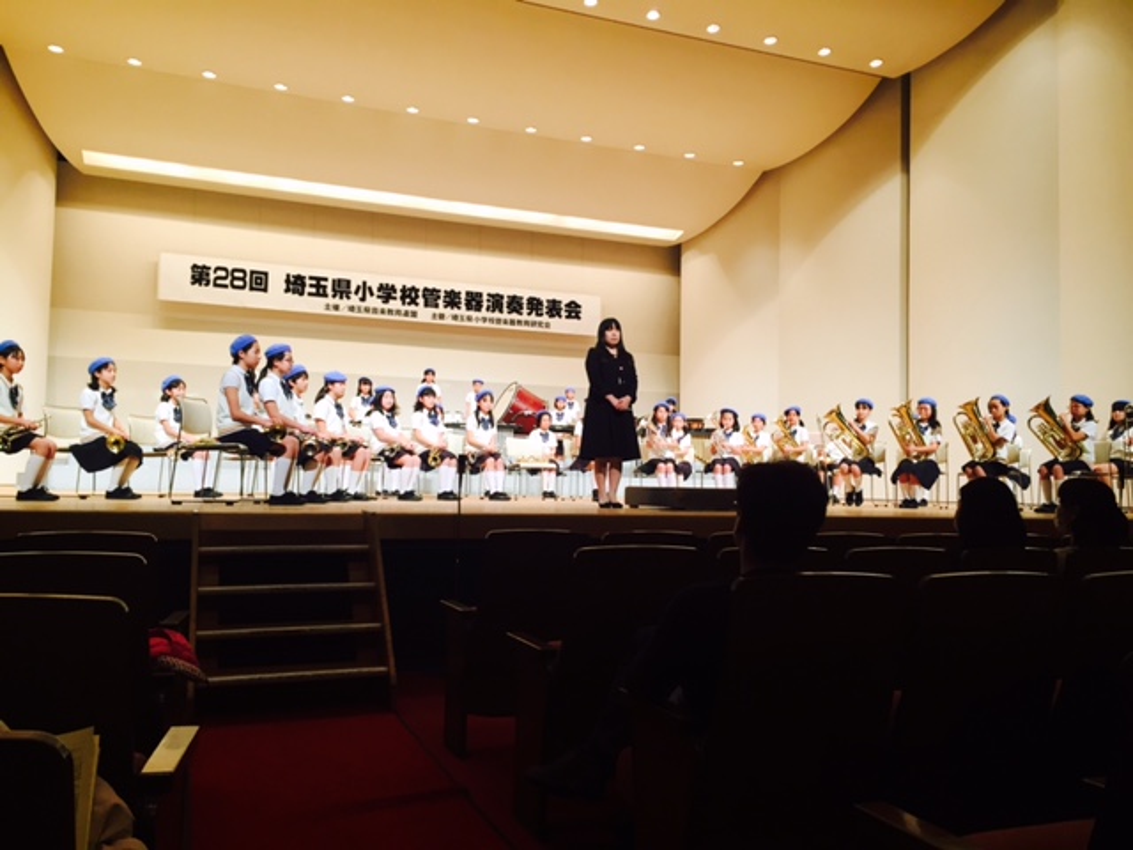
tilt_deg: +2.9
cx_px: 566
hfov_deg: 61.7
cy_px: 425
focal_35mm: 29
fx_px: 949
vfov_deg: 48.2
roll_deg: -1.6
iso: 64
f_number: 2.2
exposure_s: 1/30
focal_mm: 4.15
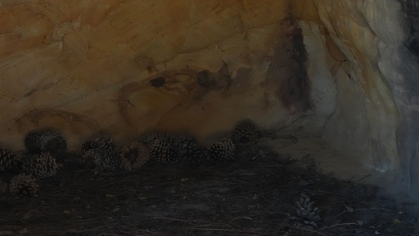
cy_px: 77
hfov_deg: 22.3
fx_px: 1055
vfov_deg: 12.7
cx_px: 130
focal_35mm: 95
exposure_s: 1/500
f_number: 4.5
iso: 8000
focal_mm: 50
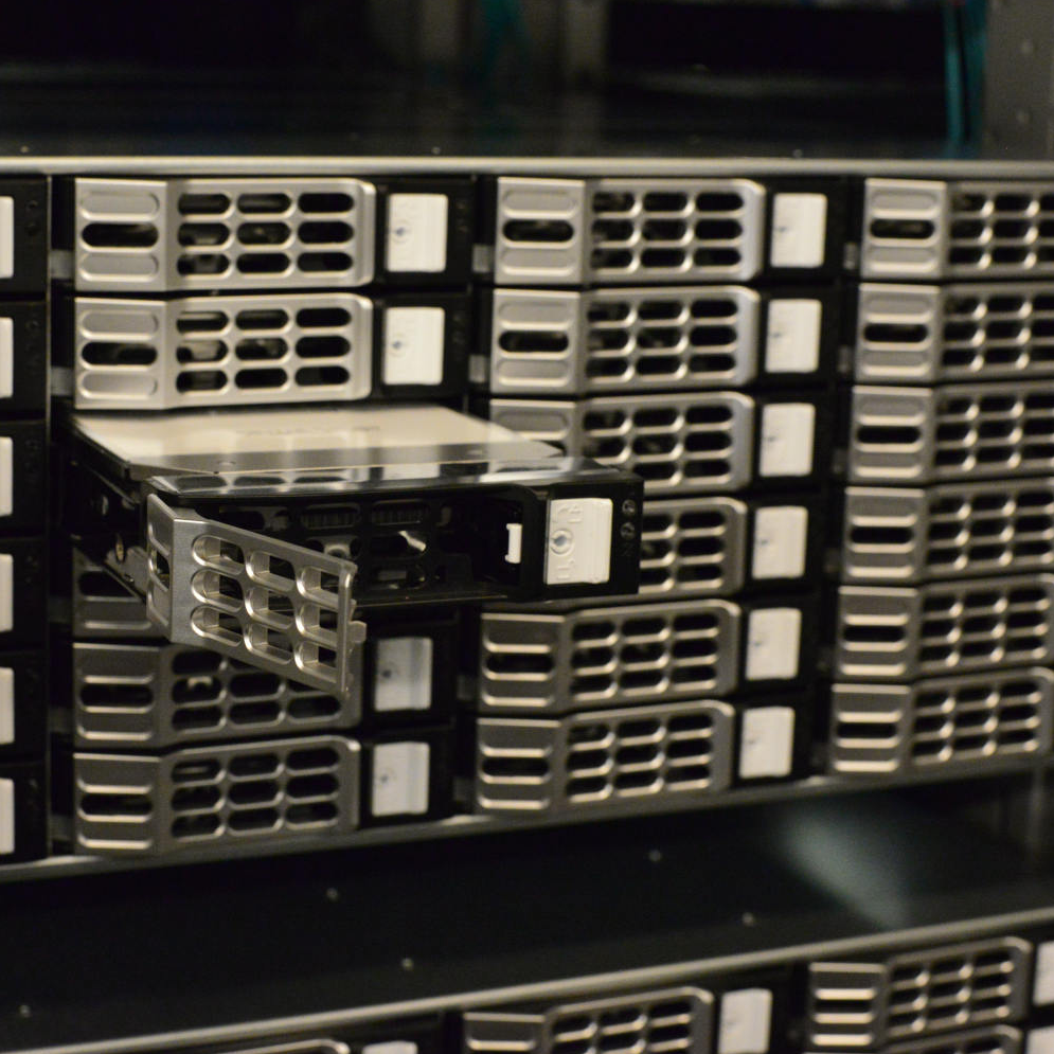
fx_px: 2205
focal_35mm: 64
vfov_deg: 26.9
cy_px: 526
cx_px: 326
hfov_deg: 26.7
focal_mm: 50
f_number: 10
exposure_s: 1/25
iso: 6400
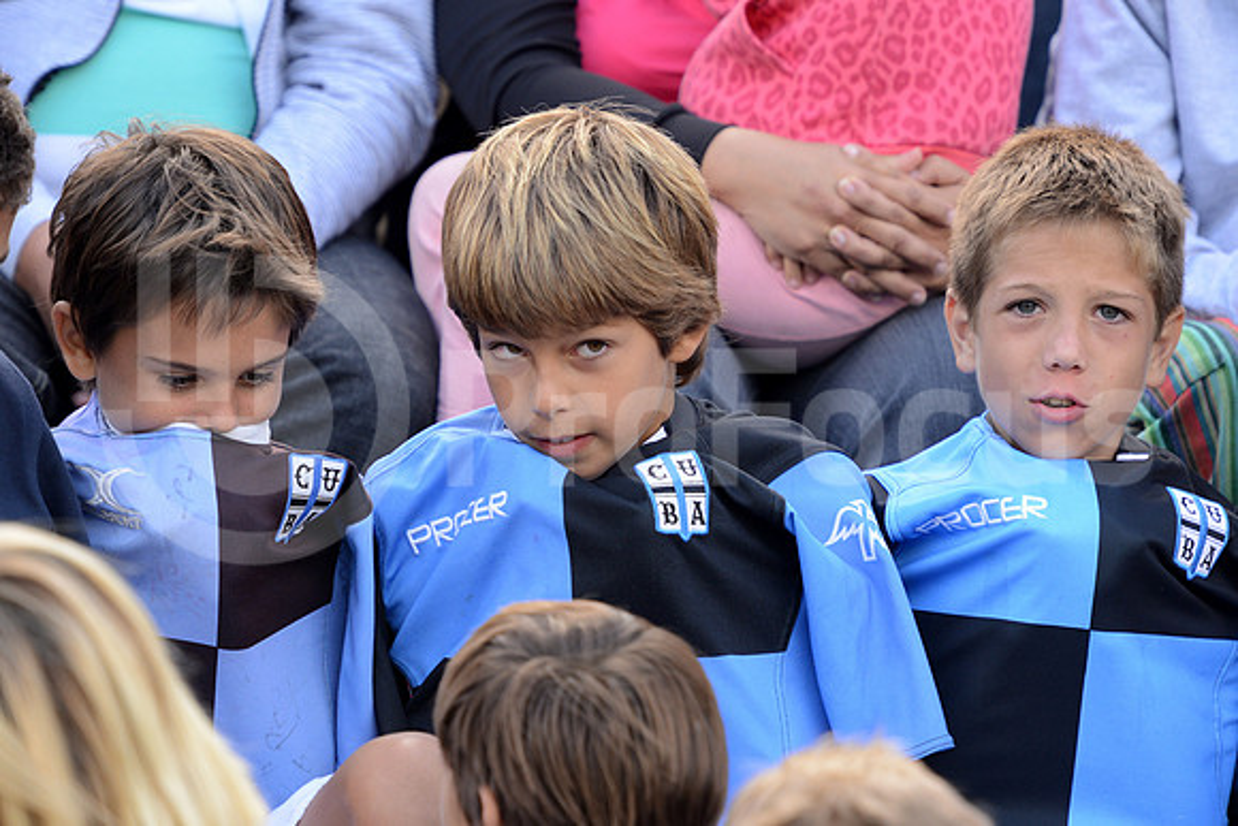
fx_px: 7567
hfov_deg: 9.4
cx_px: 619
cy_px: 413
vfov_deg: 6.2
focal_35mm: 220
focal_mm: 220
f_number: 4
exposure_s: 1/320
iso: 640
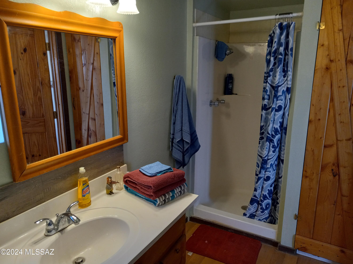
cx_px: 176
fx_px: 275
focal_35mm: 27
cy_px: 132
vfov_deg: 51.4
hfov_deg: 65.3
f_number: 1.8
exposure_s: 1/60
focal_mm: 3.94
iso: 80
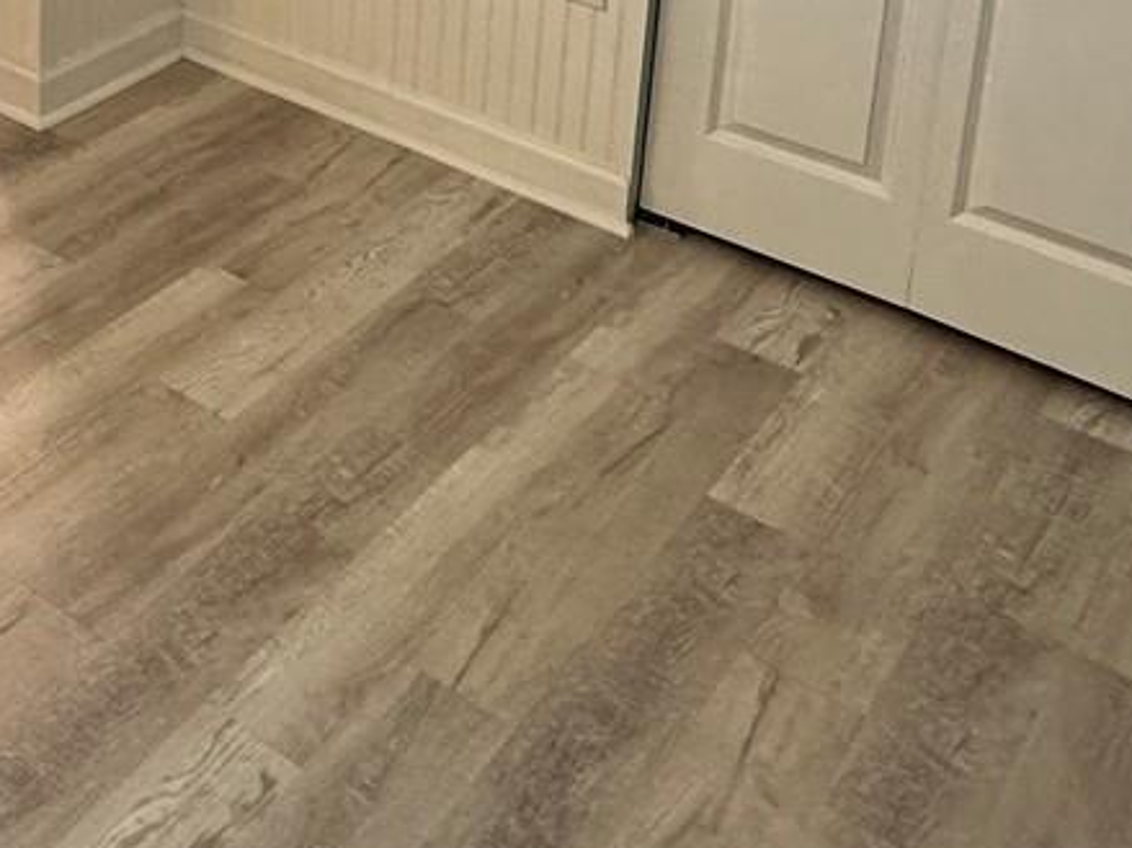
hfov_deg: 34.3
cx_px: 15
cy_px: -330
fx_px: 1667
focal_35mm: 51
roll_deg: -0.6
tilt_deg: -11.7
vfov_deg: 24.1
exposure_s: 1/60
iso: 160
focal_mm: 2.22
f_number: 2.2
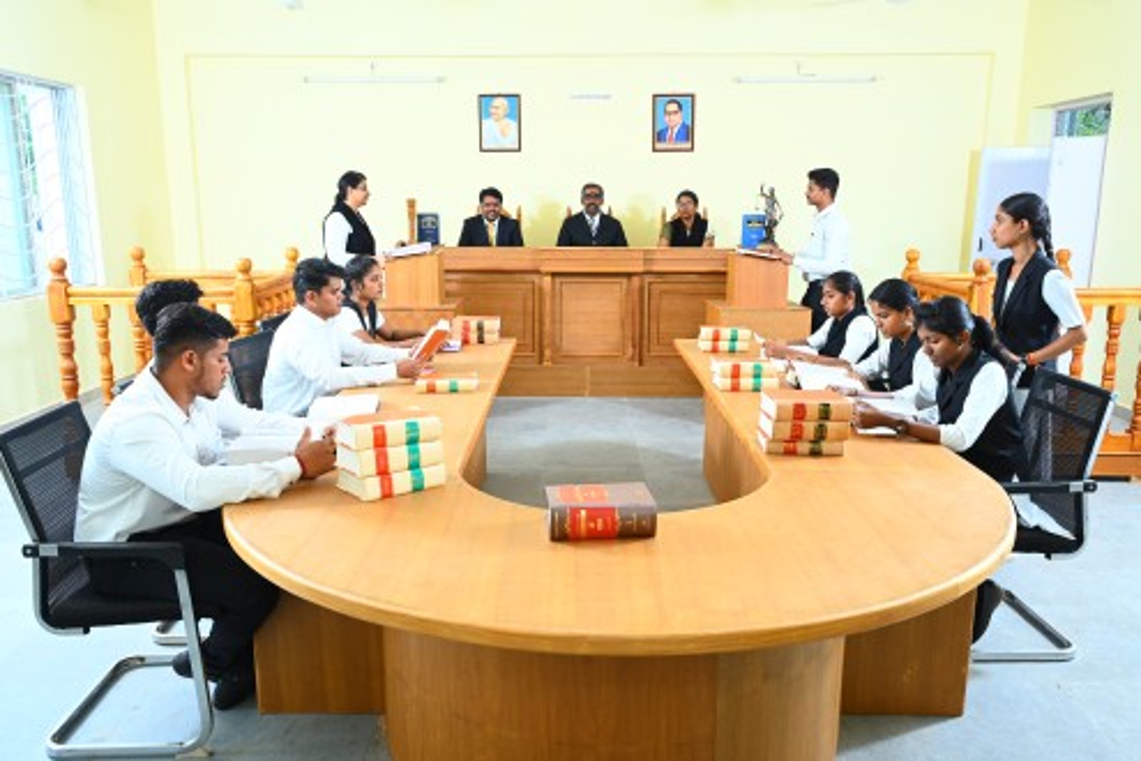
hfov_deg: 65.5
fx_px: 887
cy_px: 380
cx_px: 570
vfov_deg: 46.4
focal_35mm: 28
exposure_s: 1/60
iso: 320
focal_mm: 28
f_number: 7.1
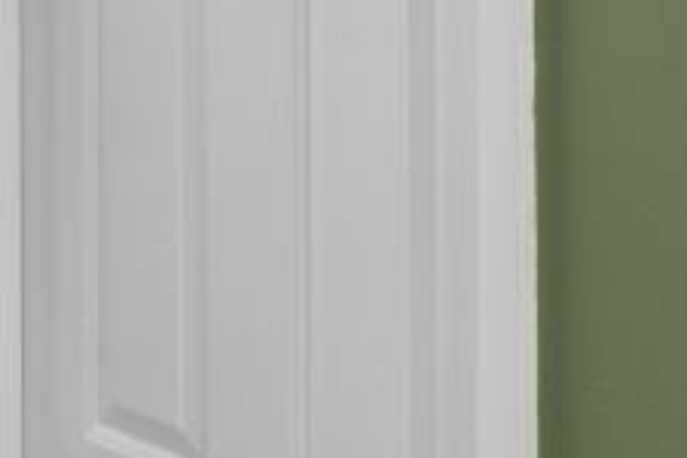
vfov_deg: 11.4
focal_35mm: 108
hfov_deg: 18.9
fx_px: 2061
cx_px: 397
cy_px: -476
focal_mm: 10
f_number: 4.5
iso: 100
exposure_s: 1/10
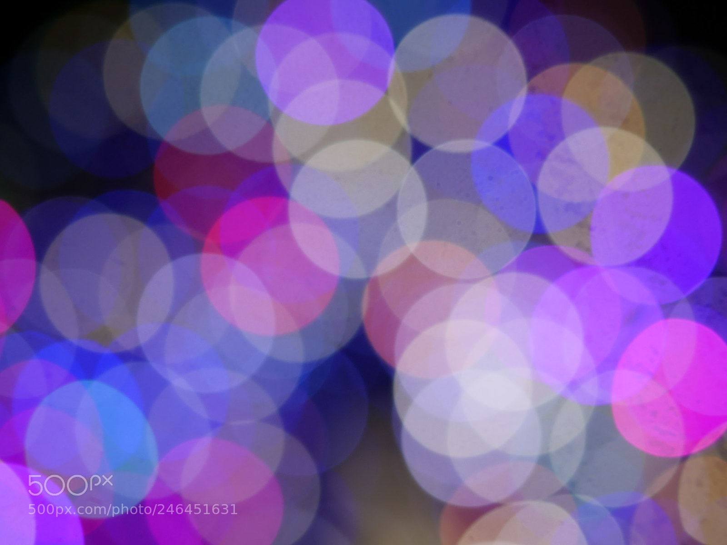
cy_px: 272
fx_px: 3150
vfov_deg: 9.9
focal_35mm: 150
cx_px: 364
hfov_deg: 13.2
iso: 200
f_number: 1.8
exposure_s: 1/500
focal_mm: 75
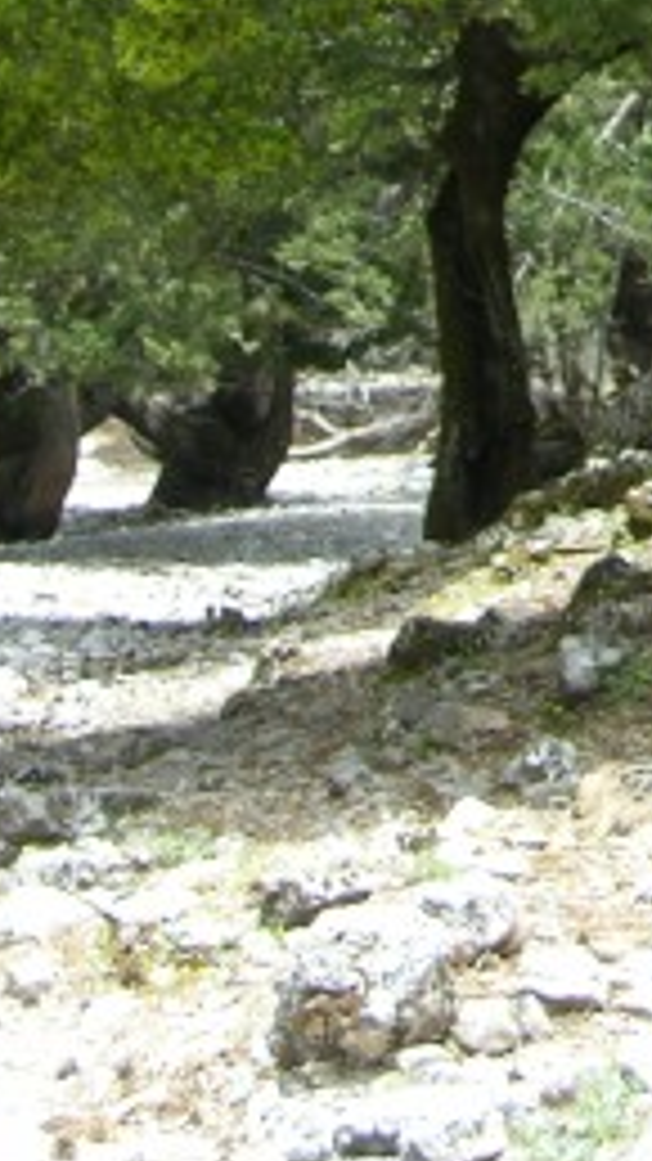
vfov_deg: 9.8
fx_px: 6582
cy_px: -540
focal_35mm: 214
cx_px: 1223
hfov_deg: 5.6
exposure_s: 1/93.5
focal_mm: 16.8
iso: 50
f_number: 3.6
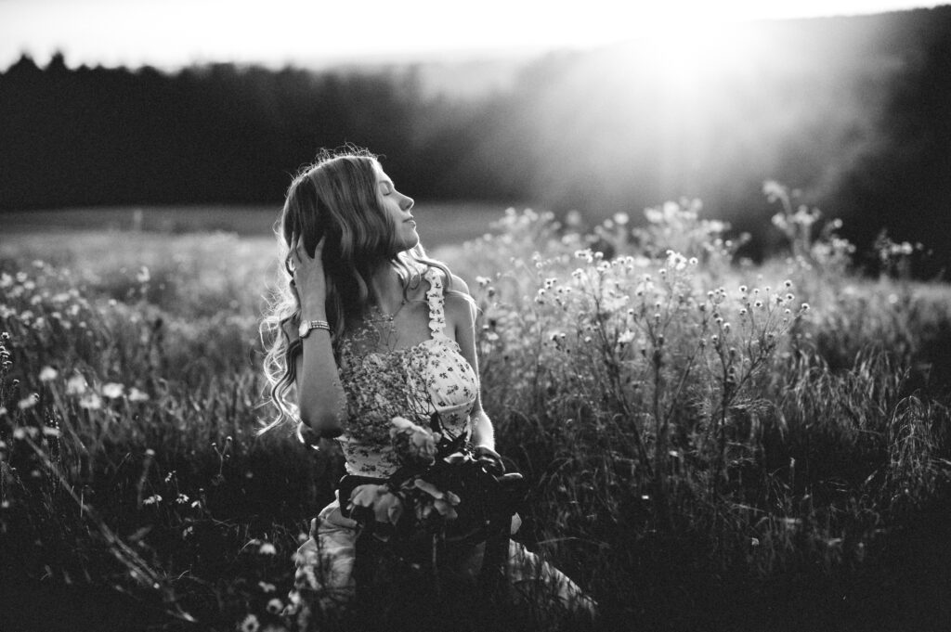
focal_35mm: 85
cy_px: 316
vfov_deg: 16.0
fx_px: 2244
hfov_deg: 23.9
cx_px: 476
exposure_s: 1/1250
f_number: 2.8
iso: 400
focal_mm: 85
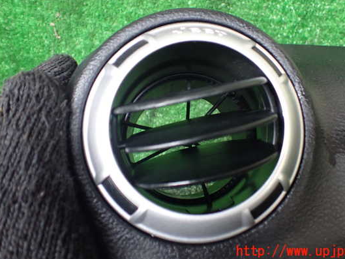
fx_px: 339
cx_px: 188
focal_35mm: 34
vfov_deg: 41.7
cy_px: 113
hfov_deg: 53.9
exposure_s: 1/30
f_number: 2.3
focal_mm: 5.4
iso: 800
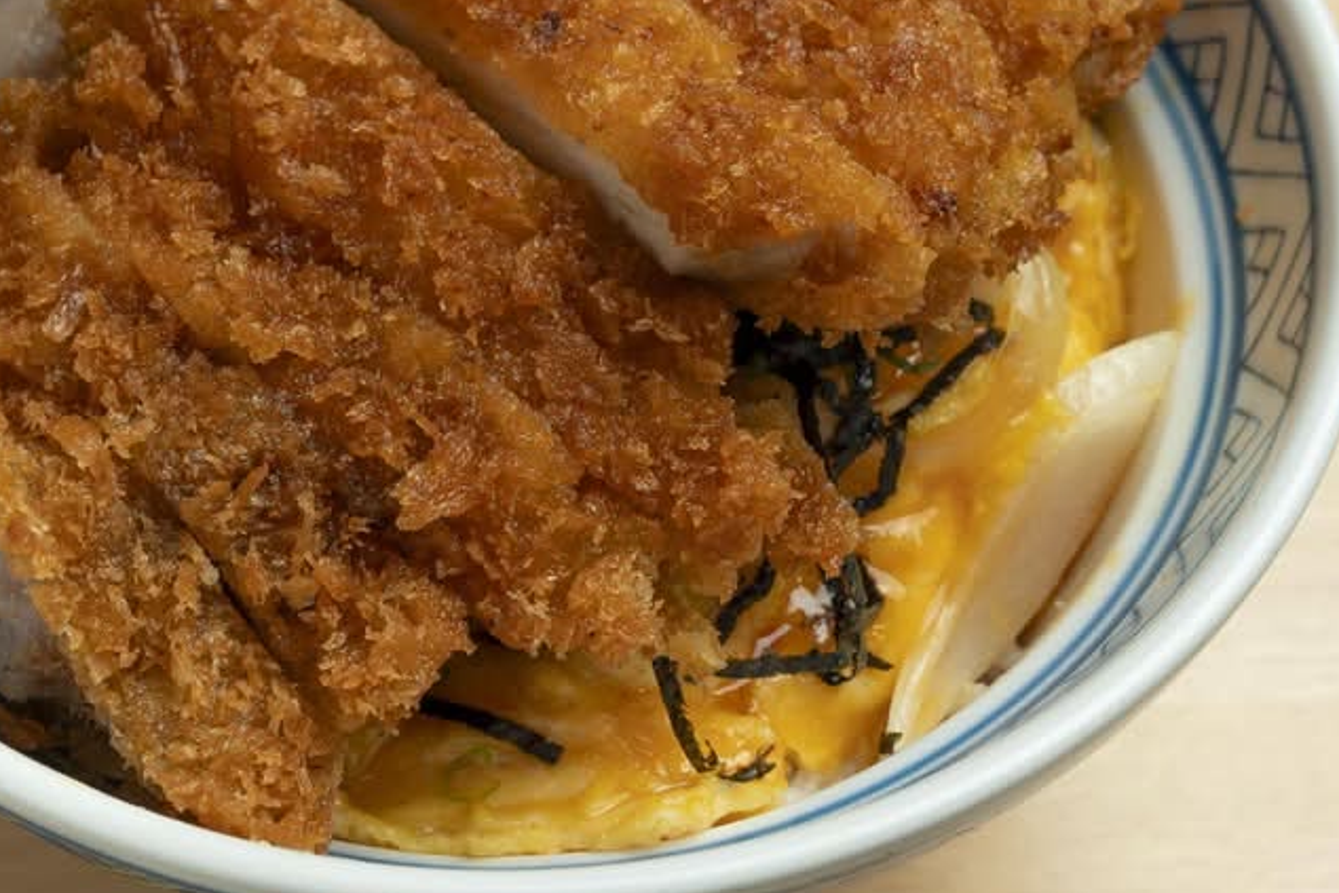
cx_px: 512
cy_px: 120
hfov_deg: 24.7
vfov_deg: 16.5
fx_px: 3050
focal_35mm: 82
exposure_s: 1/100
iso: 200
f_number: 9
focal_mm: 34.7
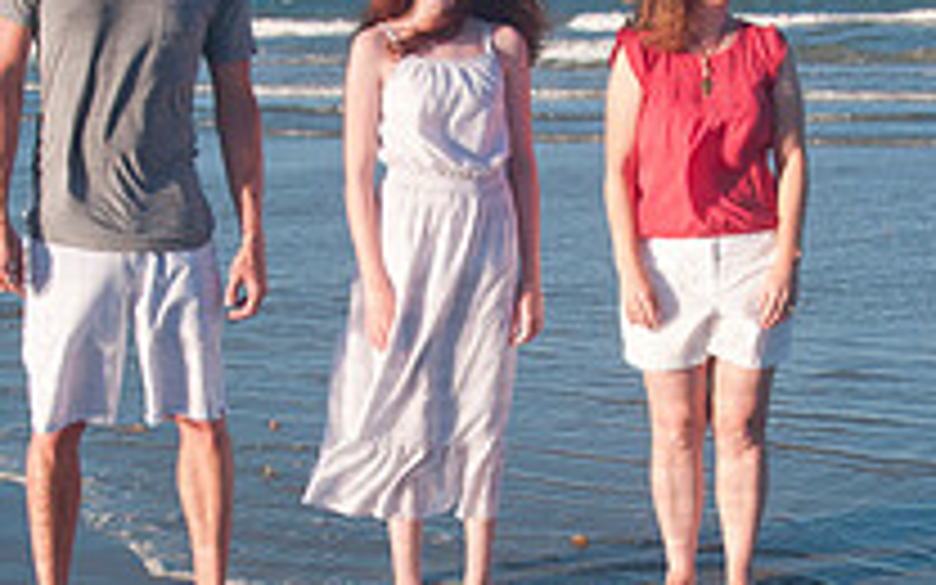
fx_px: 2449
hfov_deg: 21.6
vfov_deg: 13.5
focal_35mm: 96
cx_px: 511
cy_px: 477
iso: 100
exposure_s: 1/250
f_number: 10
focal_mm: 29
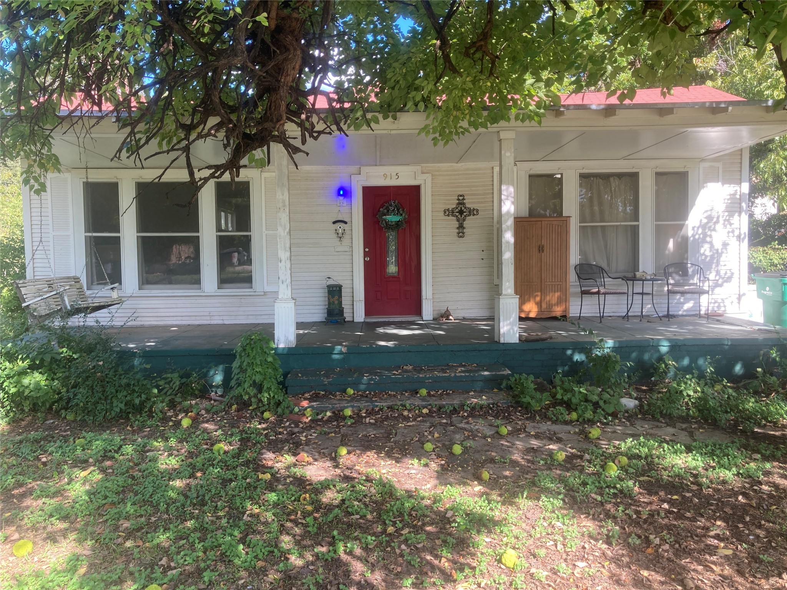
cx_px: 394
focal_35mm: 28
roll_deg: +1.3
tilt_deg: -3.0
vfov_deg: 49.7
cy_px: 295
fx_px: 637
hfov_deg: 63.4
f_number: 1.8
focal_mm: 3.99
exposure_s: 1/122
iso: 20
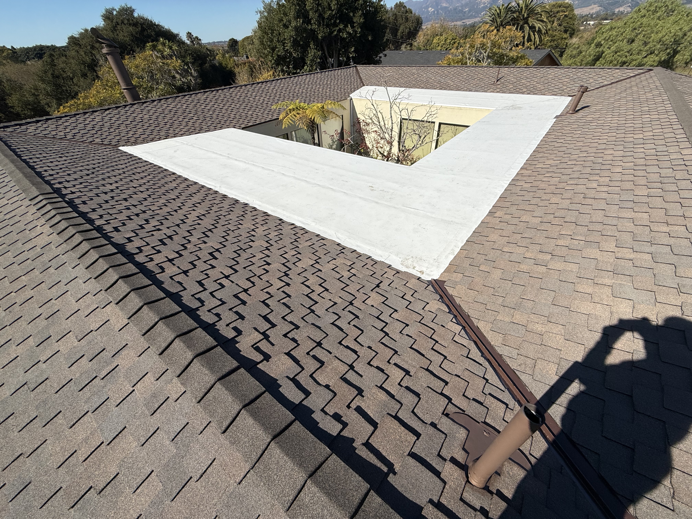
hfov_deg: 102.1
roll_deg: +4.2
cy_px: 260
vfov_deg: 85.7
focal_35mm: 14
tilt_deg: -39.2
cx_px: 346
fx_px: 280
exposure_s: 1/5155
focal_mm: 2.22
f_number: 2.2
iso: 50
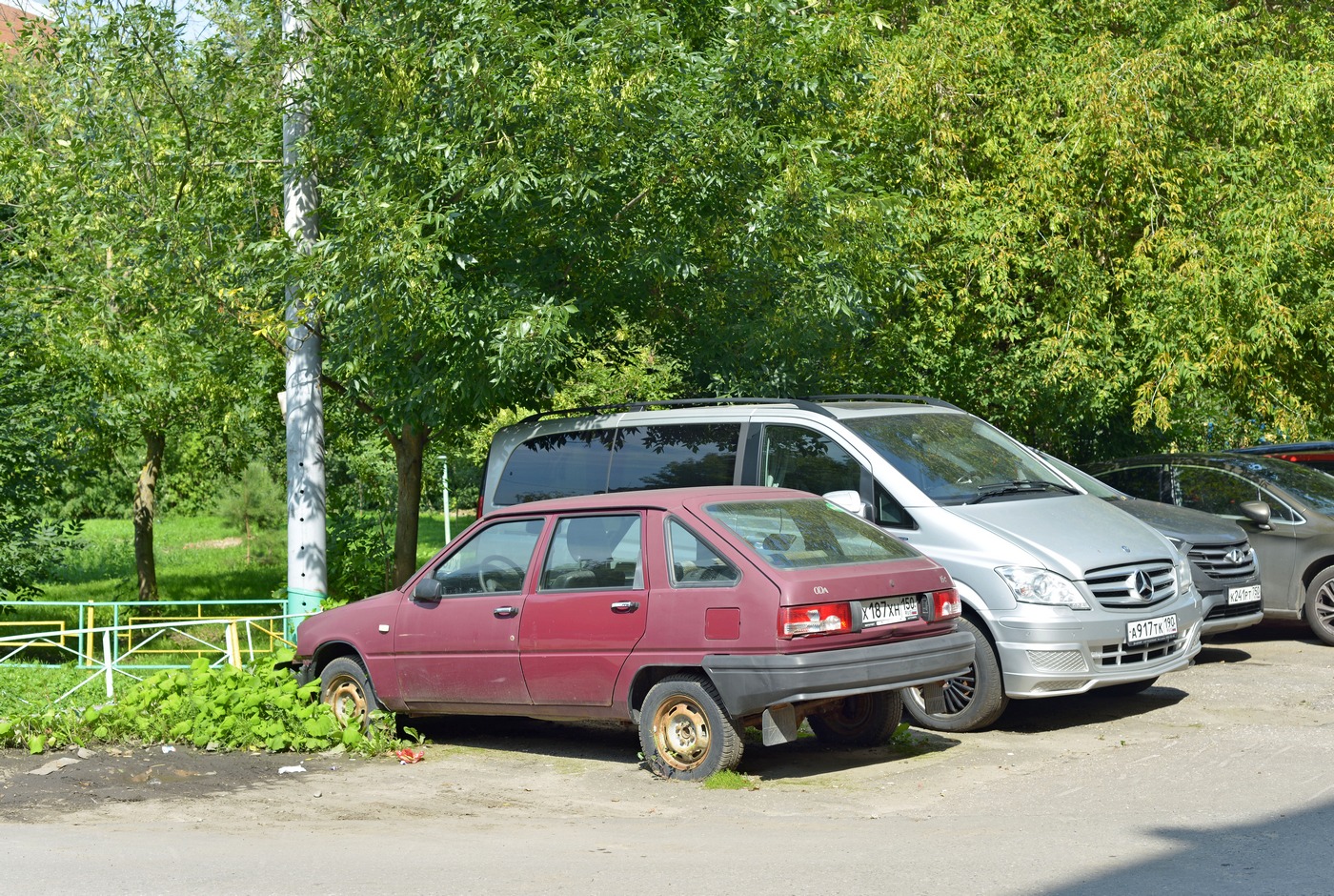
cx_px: 667
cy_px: 448
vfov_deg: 27.1
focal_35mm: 50
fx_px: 1857
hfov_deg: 39.5
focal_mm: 50
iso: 100
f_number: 6.3
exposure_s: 1/160
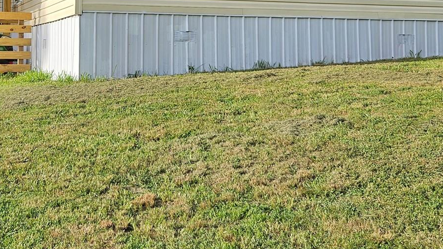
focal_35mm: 57
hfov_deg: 36.5
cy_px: -13
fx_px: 669
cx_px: 175
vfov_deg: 20.3
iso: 25
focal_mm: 5.4
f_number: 1.8
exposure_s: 1/1186
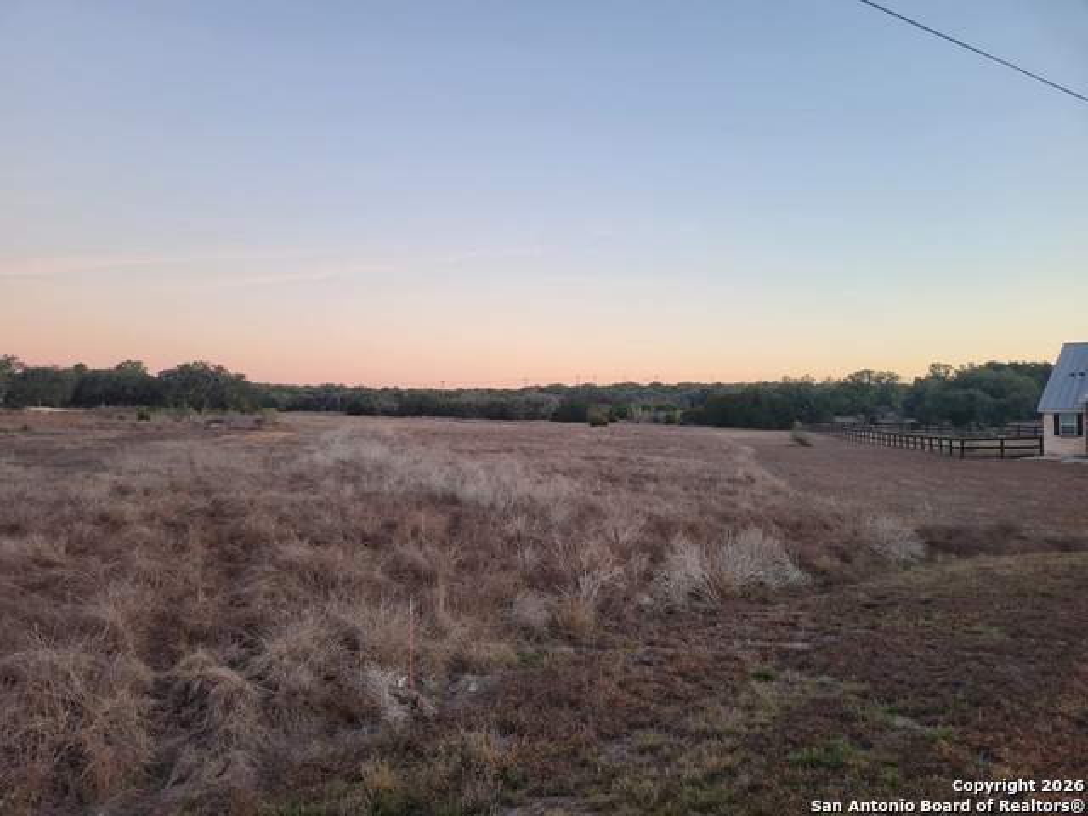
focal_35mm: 26
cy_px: 408
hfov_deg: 67.3
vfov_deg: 53.1
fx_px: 817
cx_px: 544
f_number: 1.8
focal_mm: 5.4
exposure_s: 1/120
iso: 64
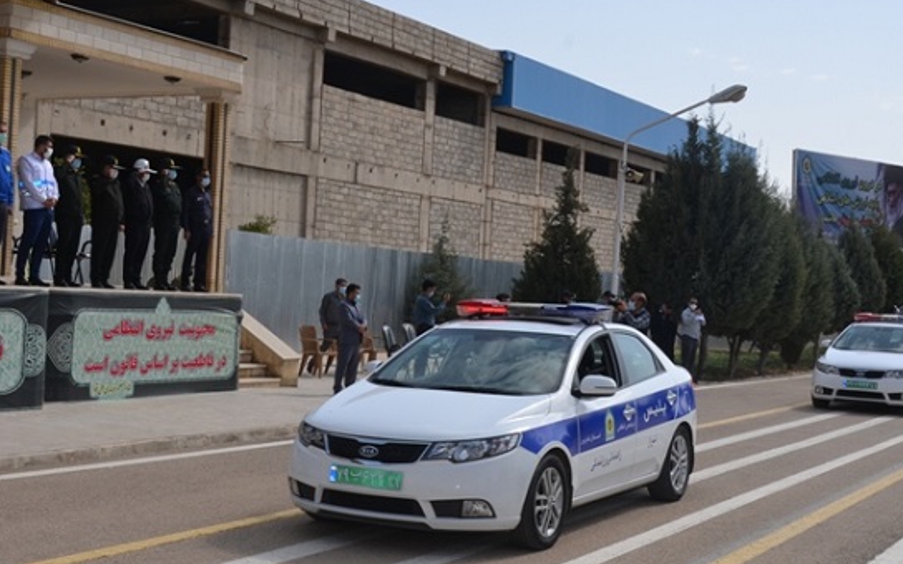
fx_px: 1297
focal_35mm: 53
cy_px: 252
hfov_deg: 38.4
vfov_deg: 24.5
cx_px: 423
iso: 250
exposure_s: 1/250
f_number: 13
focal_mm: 25
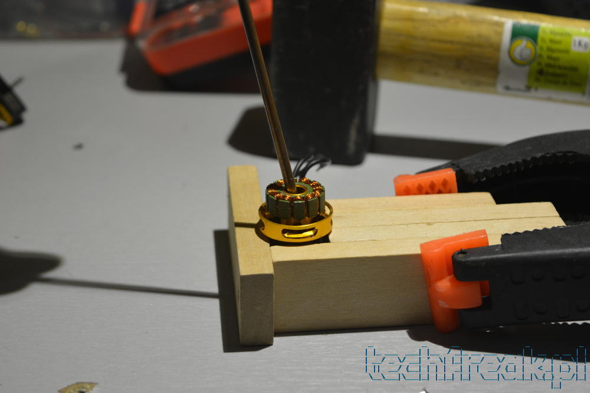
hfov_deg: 24.6
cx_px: 295
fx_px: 1352
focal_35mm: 82
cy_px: 196
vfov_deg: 16.6
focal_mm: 55
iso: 1100
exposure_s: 1/60
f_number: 5.6
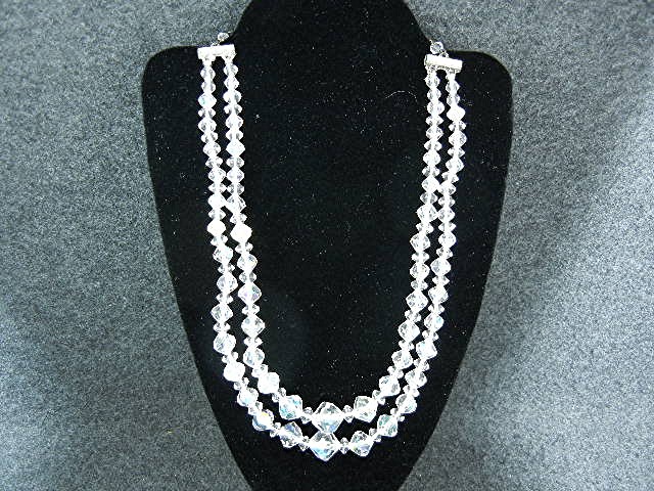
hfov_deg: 54.0
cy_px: 246
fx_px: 642
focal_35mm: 34
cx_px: 327
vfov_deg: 41.8
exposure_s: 1/3.1
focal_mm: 6.2
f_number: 3.6
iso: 200
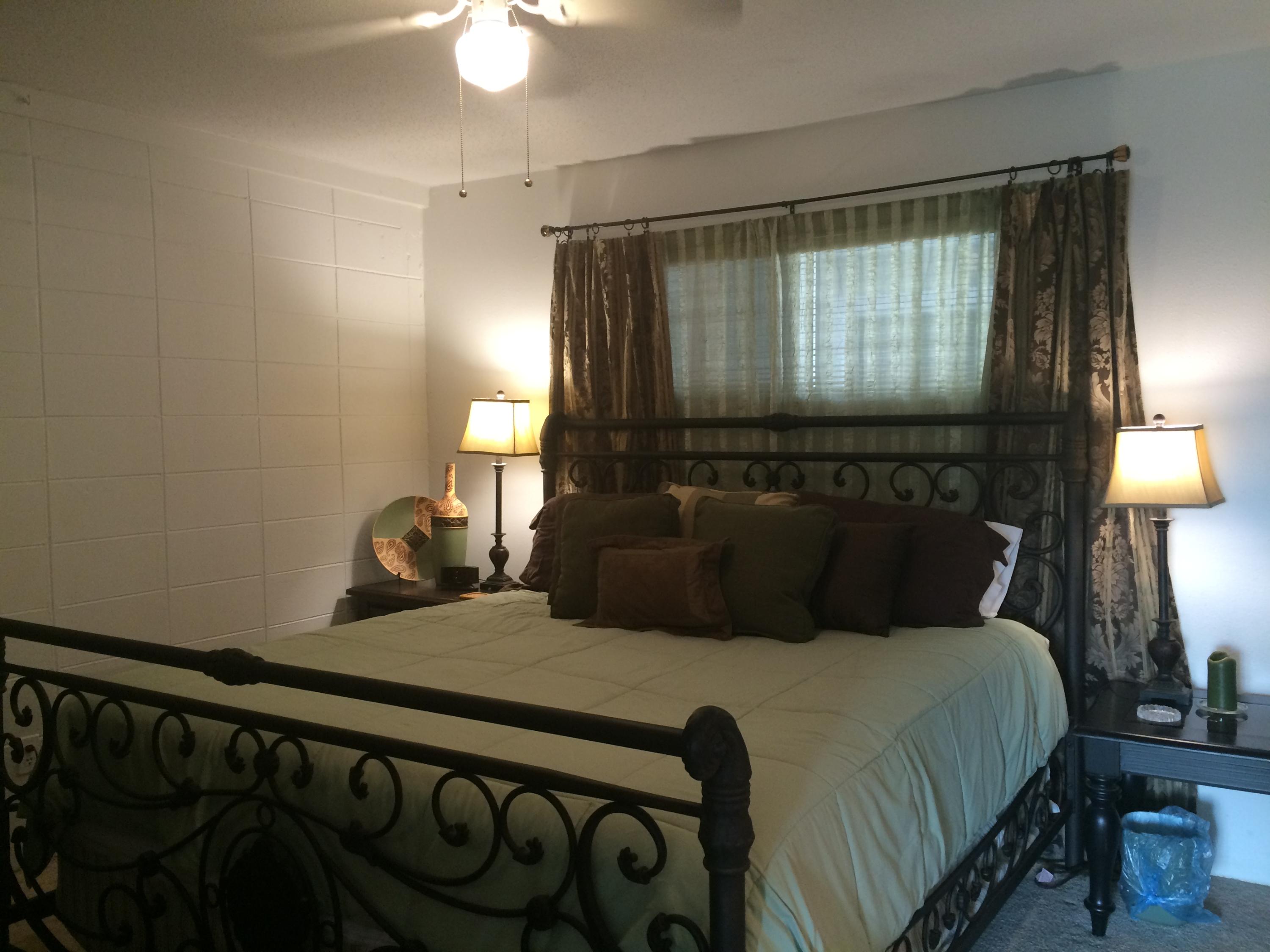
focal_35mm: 29
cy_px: 476
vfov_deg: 48.2
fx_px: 1064
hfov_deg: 61.7
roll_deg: +0.9
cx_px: 635
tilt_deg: -6.5
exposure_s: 1/30
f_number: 2.2
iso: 125
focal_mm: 4.15
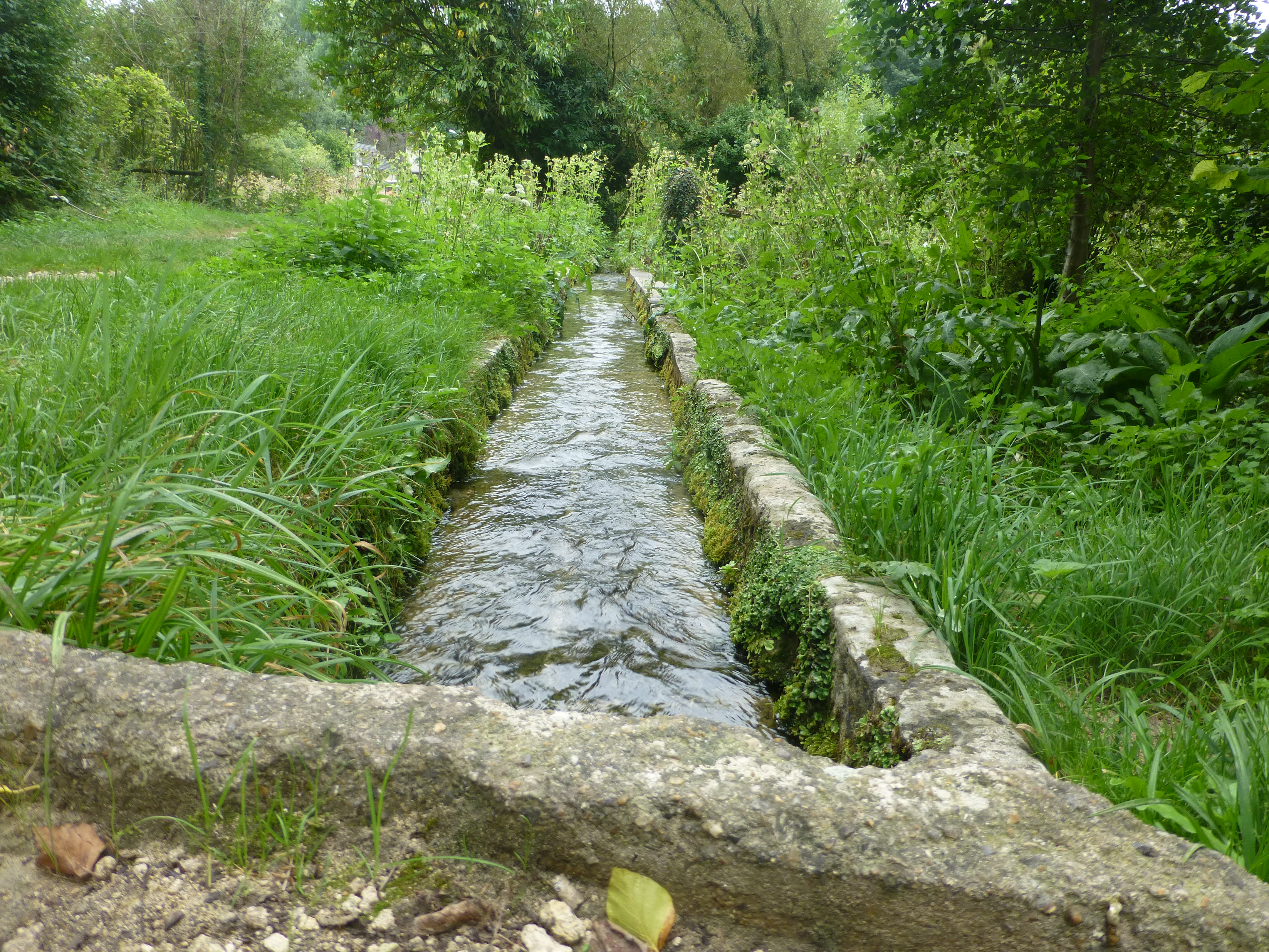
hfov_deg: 71.6
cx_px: 634
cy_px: 476
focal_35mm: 24
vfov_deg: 56.8
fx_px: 880
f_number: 3.3
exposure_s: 1/80
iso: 100
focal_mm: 4.3
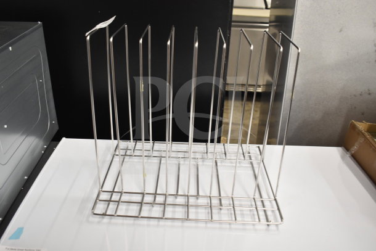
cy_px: 126
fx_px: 345
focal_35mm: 33
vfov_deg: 40.0
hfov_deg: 57.2
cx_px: 188
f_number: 3.8
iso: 1100
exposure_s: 1/30
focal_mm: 22
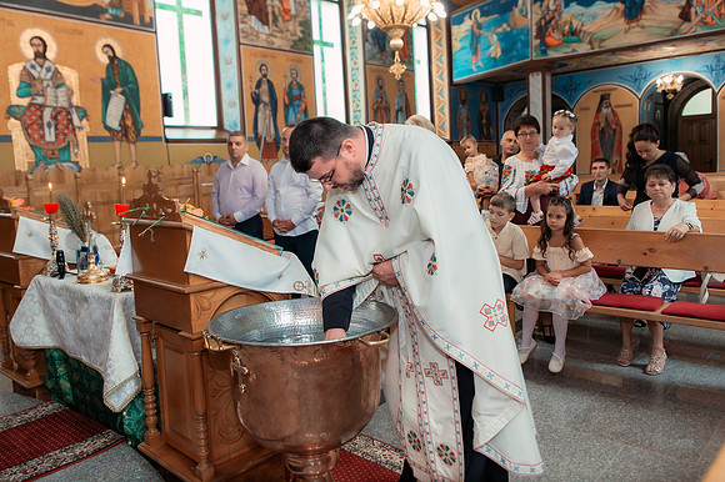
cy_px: 197
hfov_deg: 64.7
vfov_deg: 45.5
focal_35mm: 28
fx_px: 572
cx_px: 349
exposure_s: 1/250
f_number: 3.5
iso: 2000
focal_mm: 24
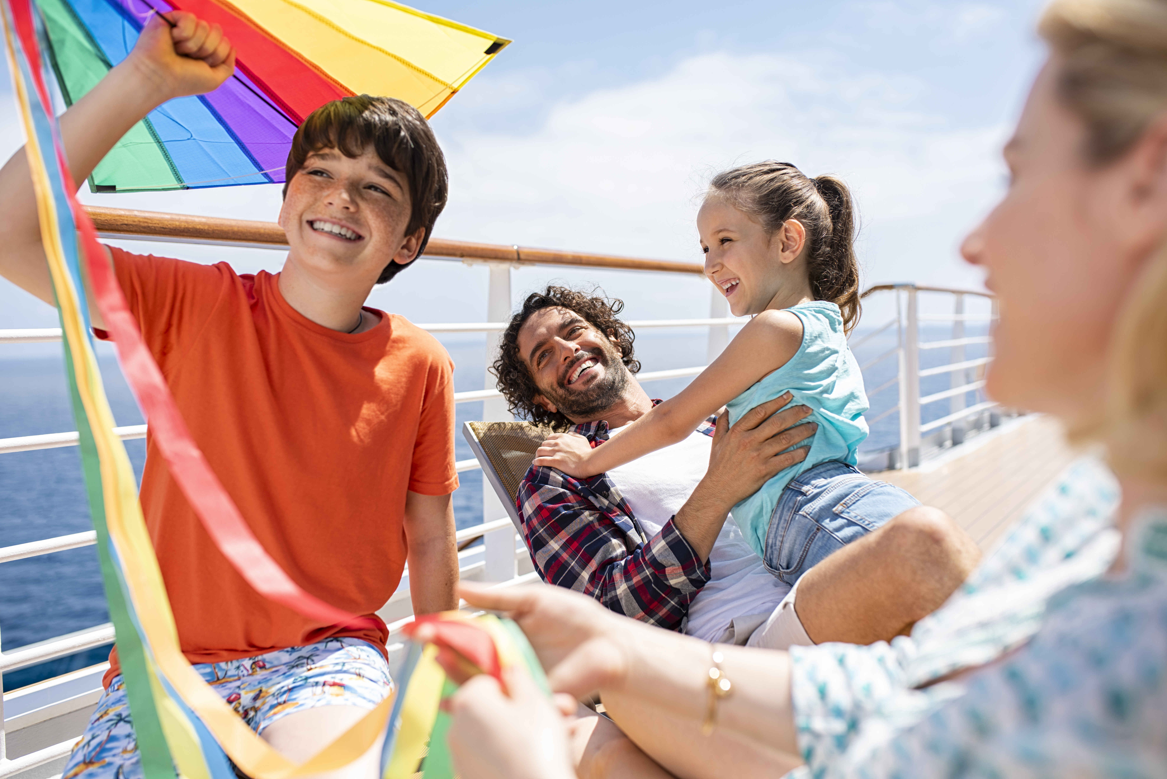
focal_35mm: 35
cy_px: 390
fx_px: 1135
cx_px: 584
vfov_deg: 37.9
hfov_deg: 54.4
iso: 50
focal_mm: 35
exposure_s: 1/800
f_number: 2.8
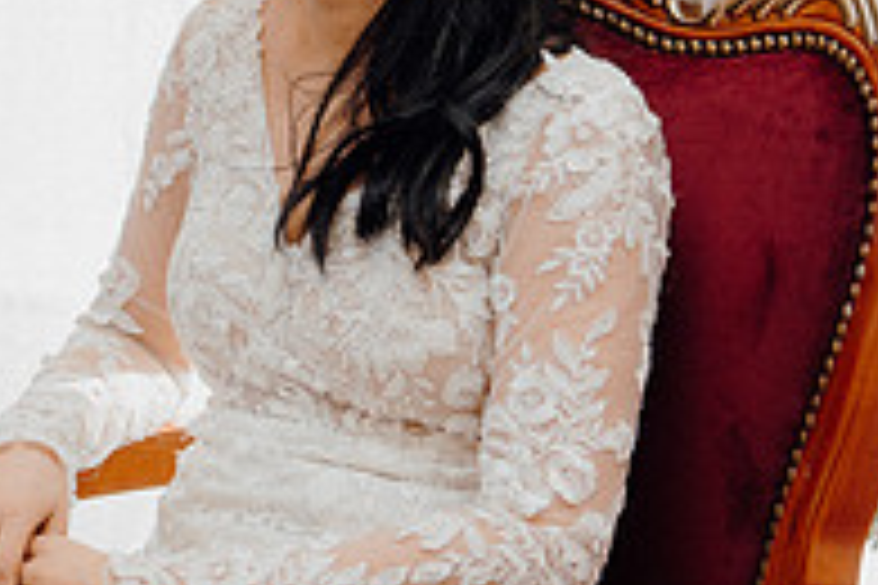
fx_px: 3195
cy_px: 191
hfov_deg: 15.2
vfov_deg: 10.5
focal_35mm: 131
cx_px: -135
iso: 250
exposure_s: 1/200
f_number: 3.5
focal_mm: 44
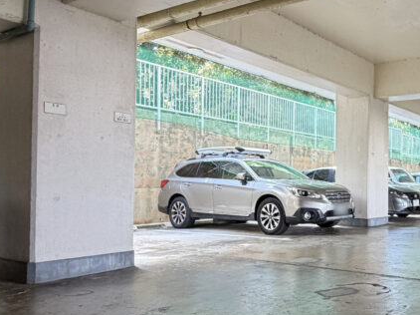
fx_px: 412
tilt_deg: +1.3
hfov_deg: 46.6
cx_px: 405
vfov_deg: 41.6
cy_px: 183
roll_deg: +0.4
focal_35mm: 34
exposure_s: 1/121
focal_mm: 2.22
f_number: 2.2
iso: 250
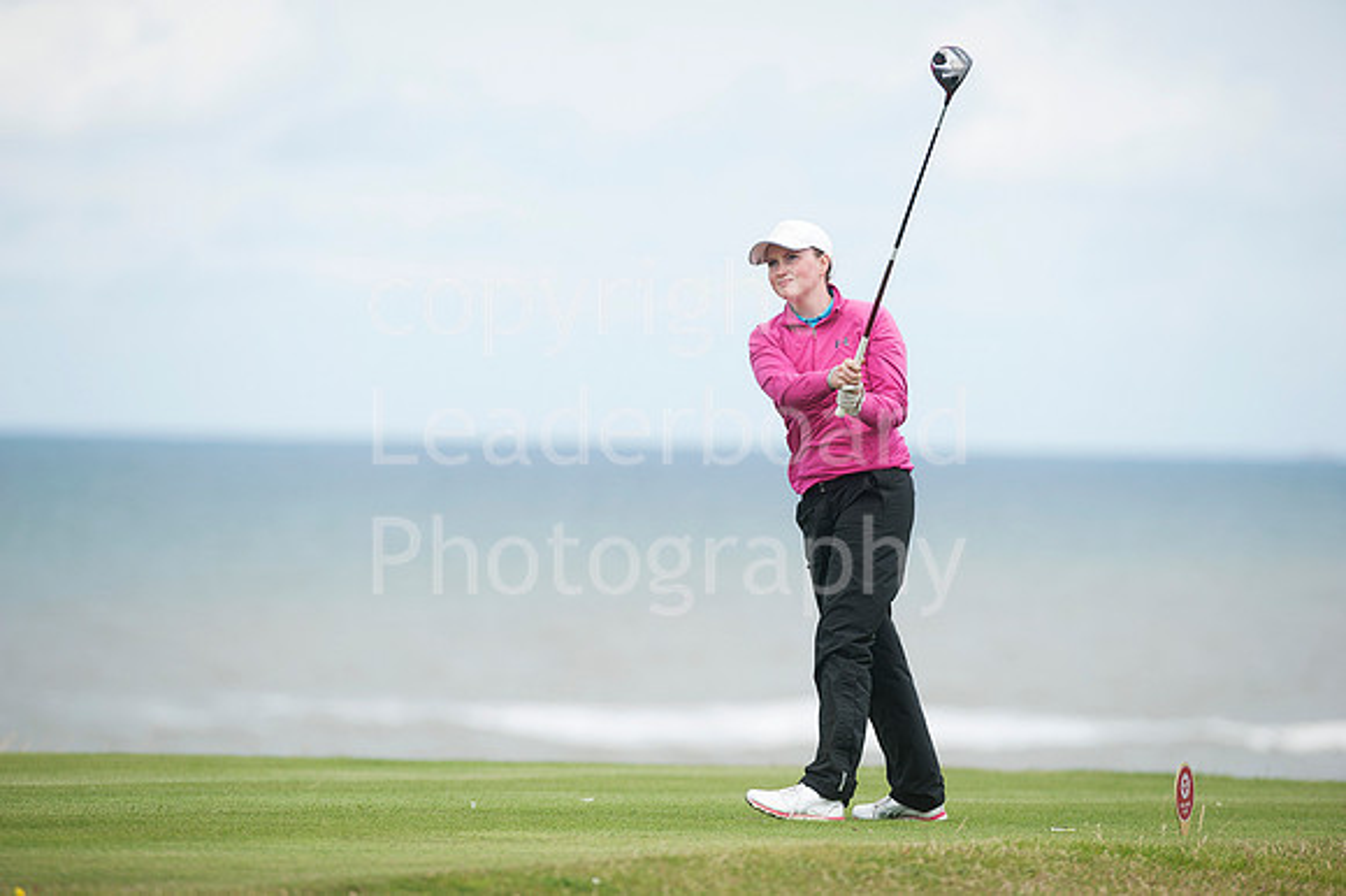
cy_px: 448
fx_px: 11210
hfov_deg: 6.9
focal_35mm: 300
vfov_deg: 4.6
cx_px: 673
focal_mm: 300
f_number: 5.6
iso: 400
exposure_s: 1/4000
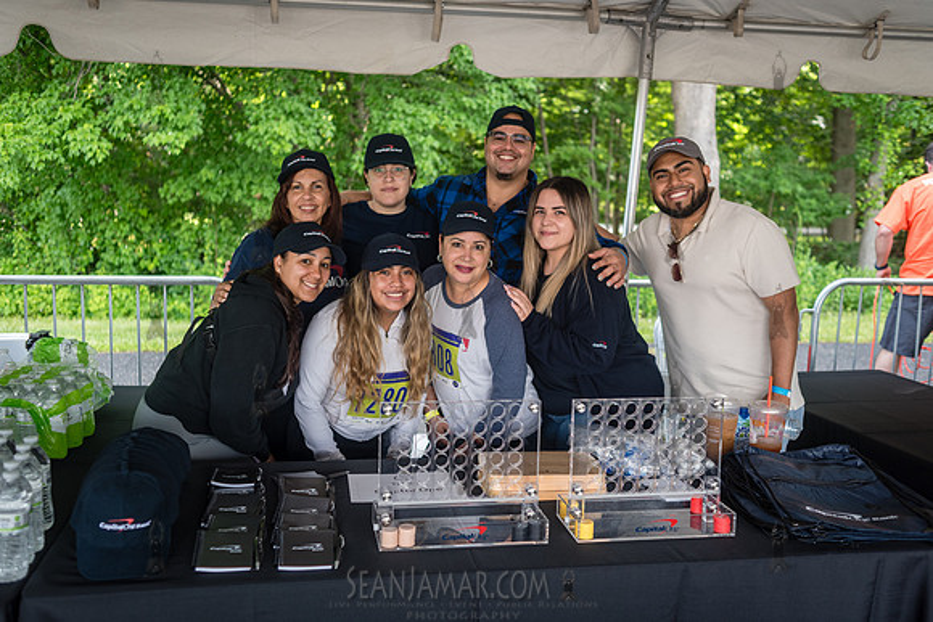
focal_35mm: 35
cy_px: 311
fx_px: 907
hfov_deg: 54.4
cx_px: 466
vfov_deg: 37.9
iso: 400
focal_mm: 35
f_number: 2.8
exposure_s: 1/250
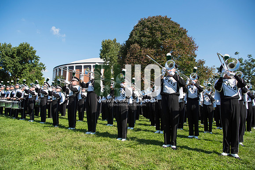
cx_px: 128
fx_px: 170
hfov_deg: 73.7
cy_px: 85
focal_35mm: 24
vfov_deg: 53.2
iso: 200
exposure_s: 1/1250
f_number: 5.6
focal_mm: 24
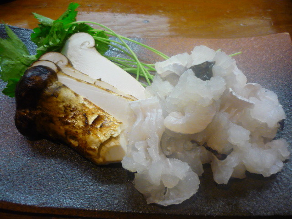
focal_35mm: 33
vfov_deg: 42.9
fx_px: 278
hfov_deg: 55.4
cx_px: 146
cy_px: 110
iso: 320
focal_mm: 5.5
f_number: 2.8
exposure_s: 1/30
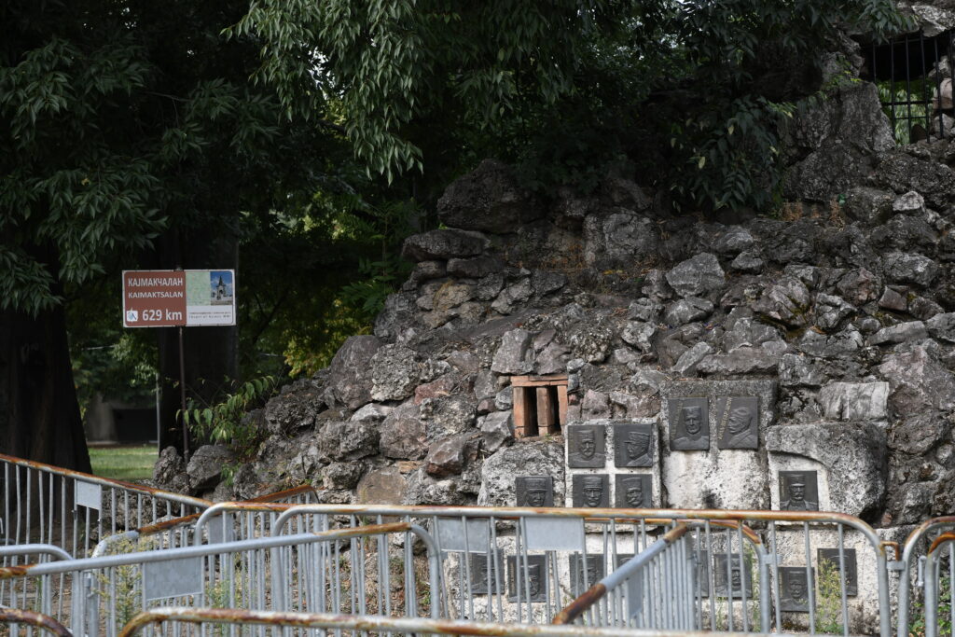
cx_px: 478
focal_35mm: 65
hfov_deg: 31.0
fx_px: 1724
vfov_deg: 20.9
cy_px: 318
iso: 320
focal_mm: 65
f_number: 5.6
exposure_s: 1/1000
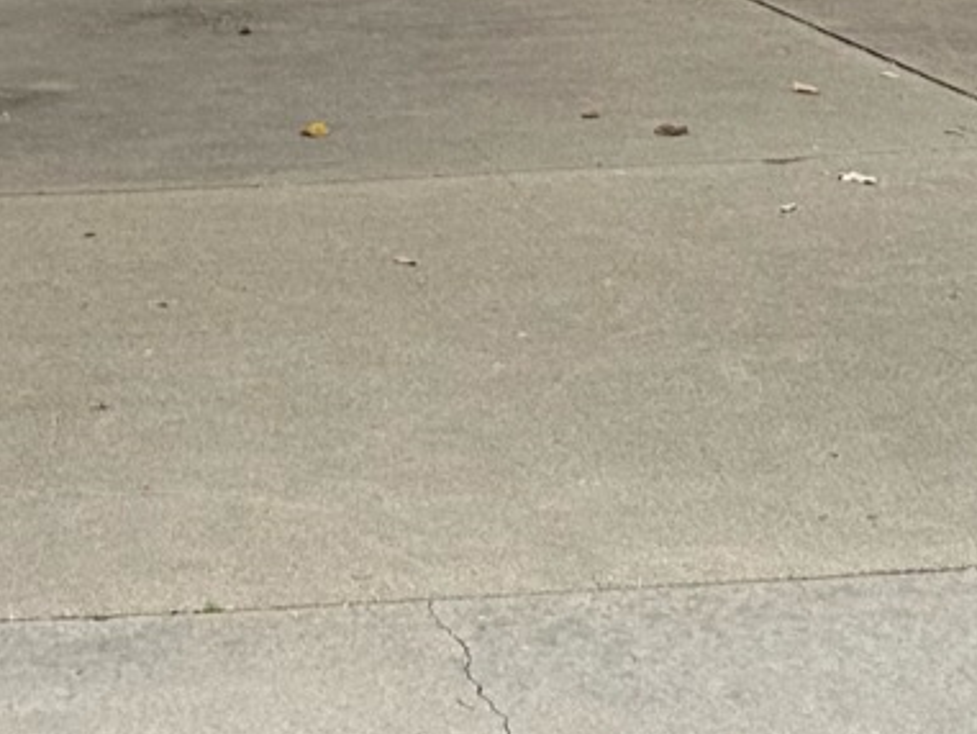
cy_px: -993
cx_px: 245
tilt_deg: +7.0
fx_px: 3642
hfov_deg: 15.2
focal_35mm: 129
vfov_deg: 10.1
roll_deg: +0.8
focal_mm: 6.86
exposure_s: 1/1083
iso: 80
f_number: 1.78
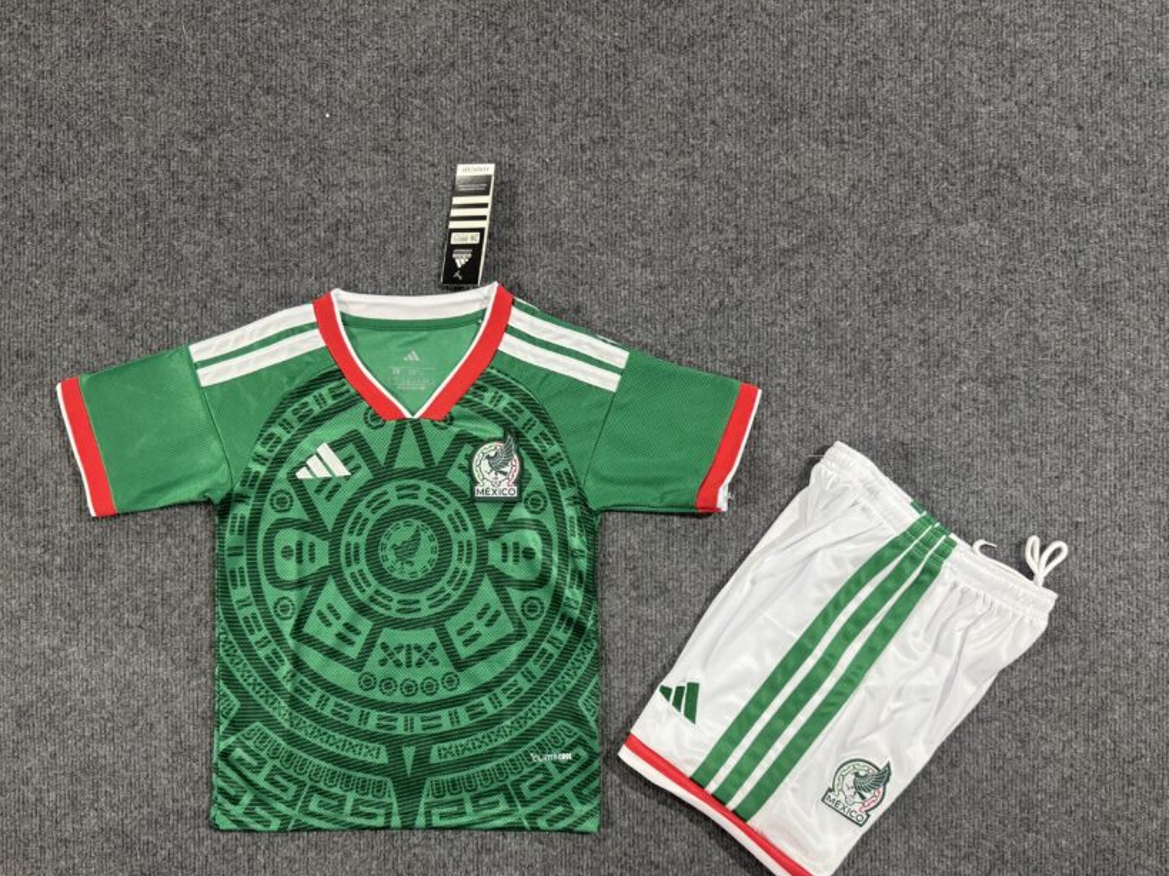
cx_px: 552
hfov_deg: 59.9
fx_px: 1013
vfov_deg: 46.6
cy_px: 515
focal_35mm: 30
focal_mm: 6.76
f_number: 1.78
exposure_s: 1/60
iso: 400
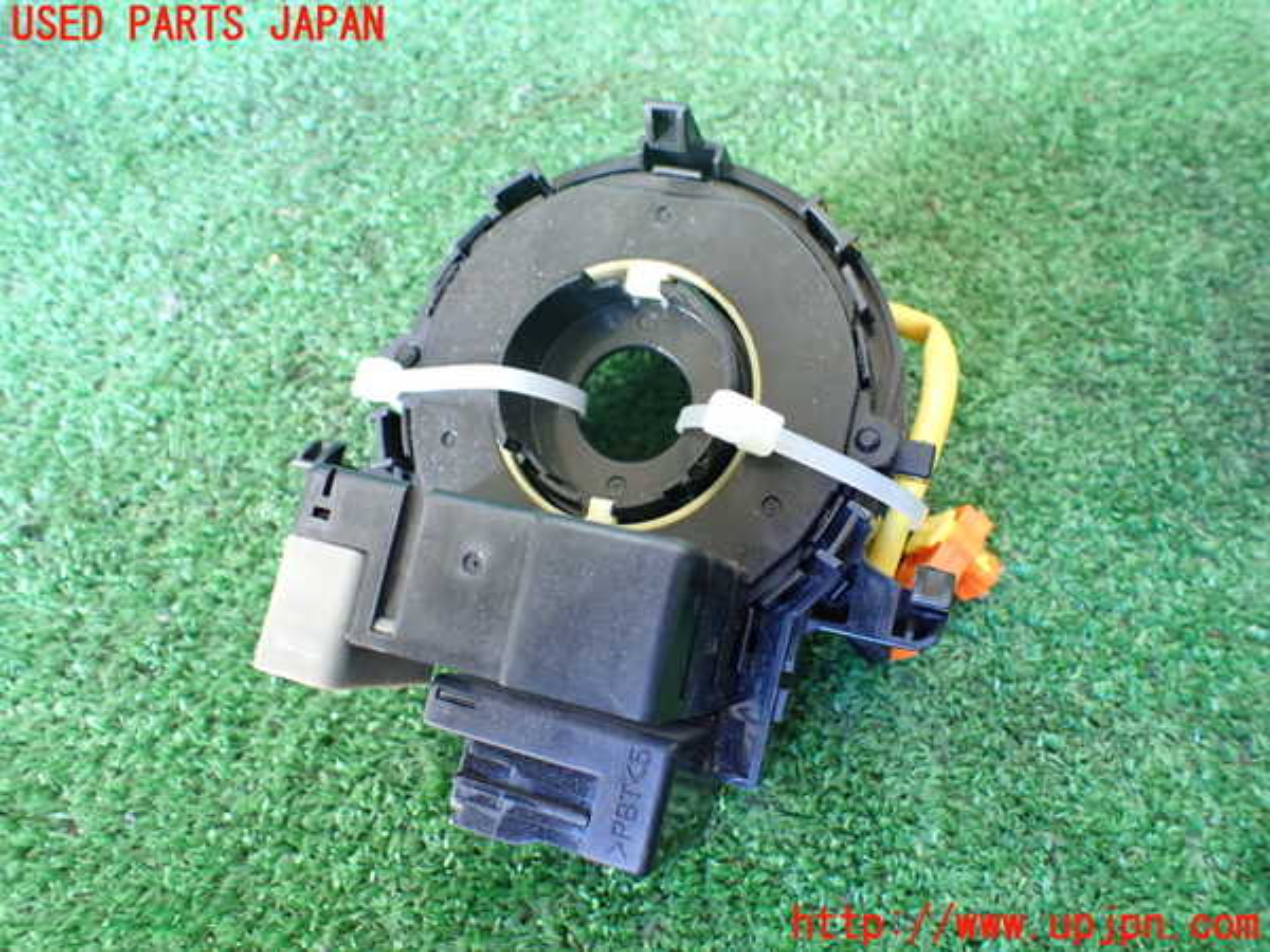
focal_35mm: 30
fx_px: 1101
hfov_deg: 60.0
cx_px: 635
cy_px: 476
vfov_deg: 46.8
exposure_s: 1/30
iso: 800
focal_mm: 5.4
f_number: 2.3
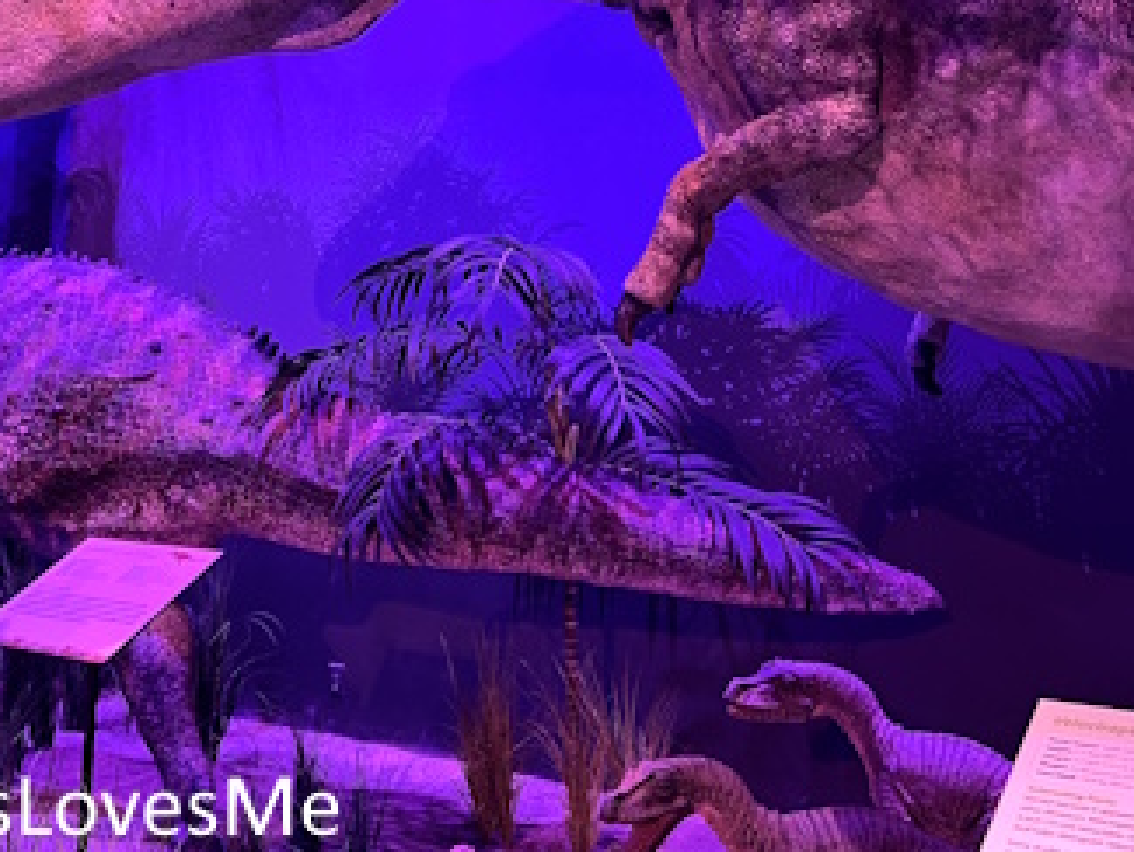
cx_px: 509
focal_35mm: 48
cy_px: 171
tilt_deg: +6.6
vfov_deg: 29.6
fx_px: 1573
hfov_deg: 39.6
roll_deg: -1.6
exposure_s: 1/30
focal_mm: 5.7
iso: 500
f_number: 1.5
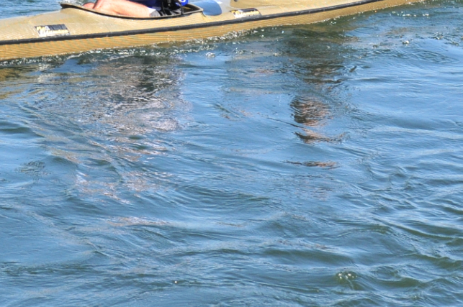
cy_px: -88
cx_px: 128
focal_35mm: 263
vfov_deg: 5.2
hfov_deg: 7.8
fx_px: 3373
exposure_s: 1/640
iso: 320
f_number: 13
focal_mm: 55
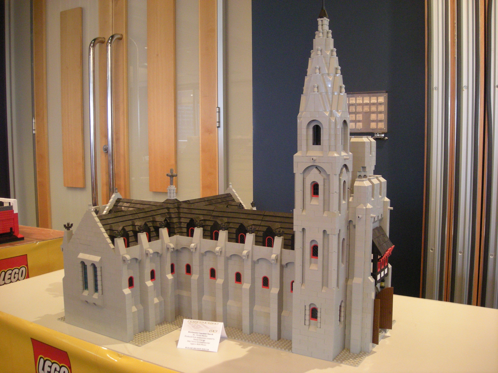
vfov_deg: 40.7
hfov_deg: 52.6
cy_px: 186
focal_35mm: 35
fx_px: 504
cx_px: 249
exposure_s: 1/8
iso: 288
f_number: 2.8
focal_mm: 5.7
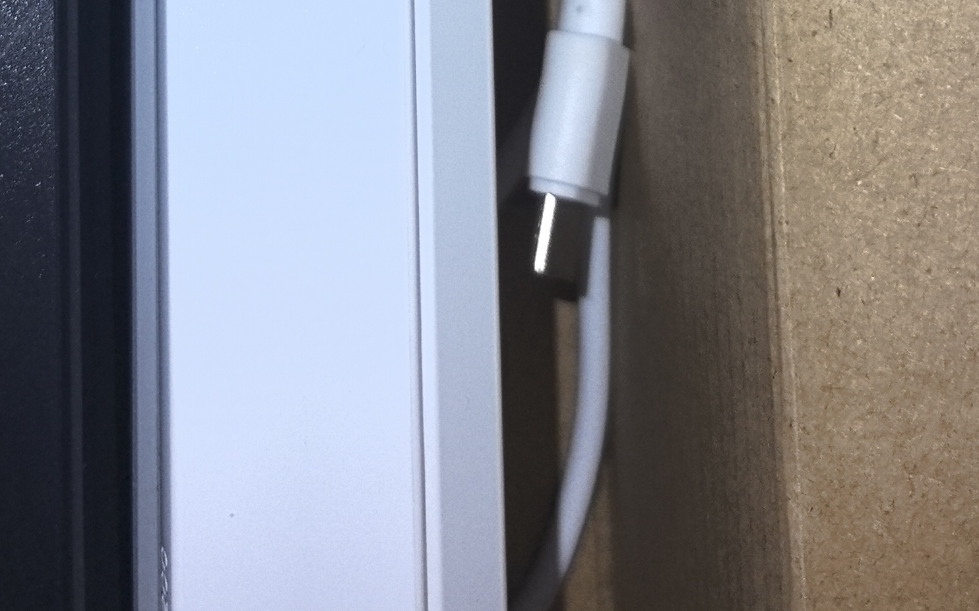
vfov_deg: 14.0
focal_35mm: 79
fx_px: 2107
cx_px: 308
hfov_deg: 26.0
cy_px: -599
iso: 64
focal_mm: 5.75
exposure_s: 1/98.4
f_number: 2
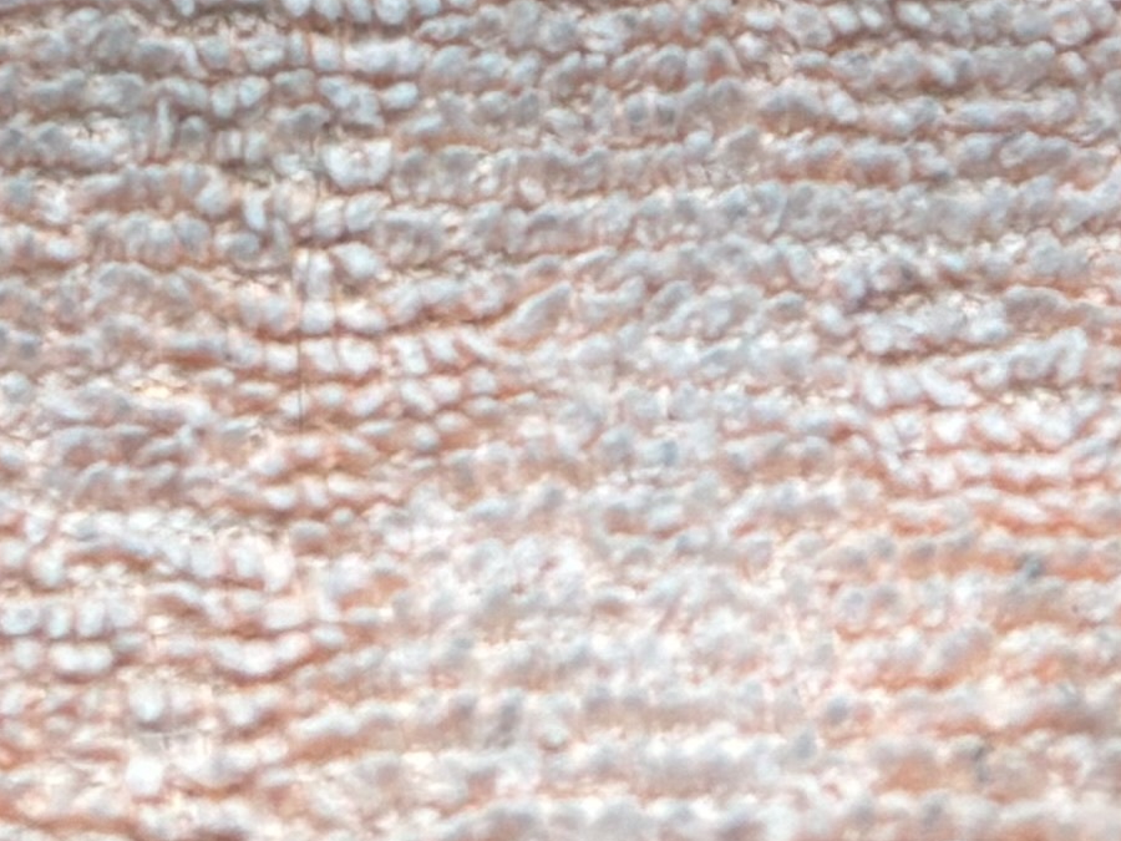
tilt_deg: -71.6
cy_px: -1746
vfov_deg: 7.7
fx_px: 5343
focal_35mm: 165
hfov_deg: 11.8
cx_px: -100
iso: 125
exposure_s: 1/109
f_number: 1.6
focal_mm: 5.96
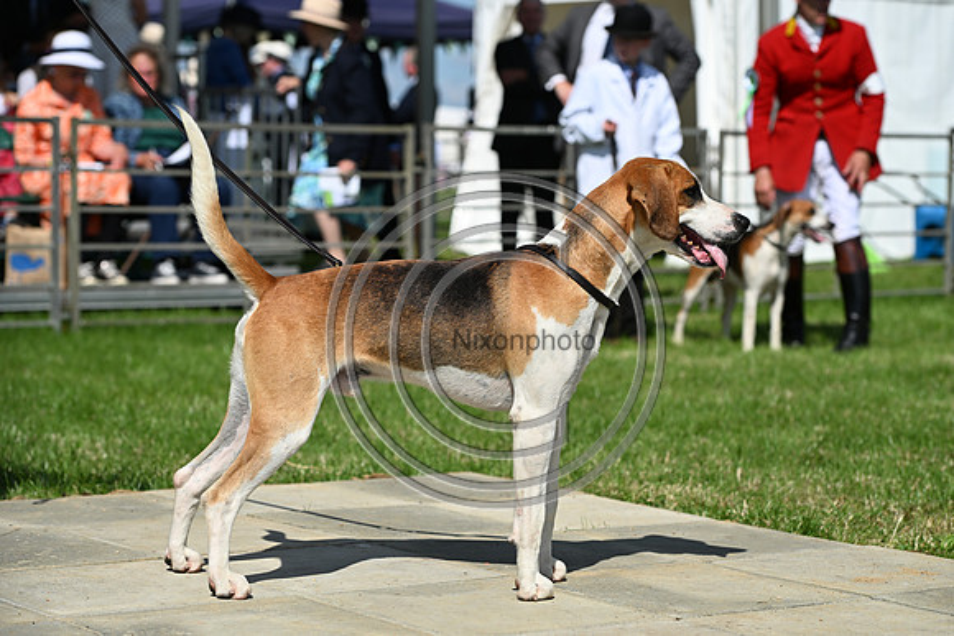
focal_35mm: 98
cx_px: 477
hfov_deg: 20.8
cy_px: 318
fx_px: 2597
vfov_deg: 14.0
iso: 100
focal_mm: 98
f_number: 4.5
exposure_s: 1/1250
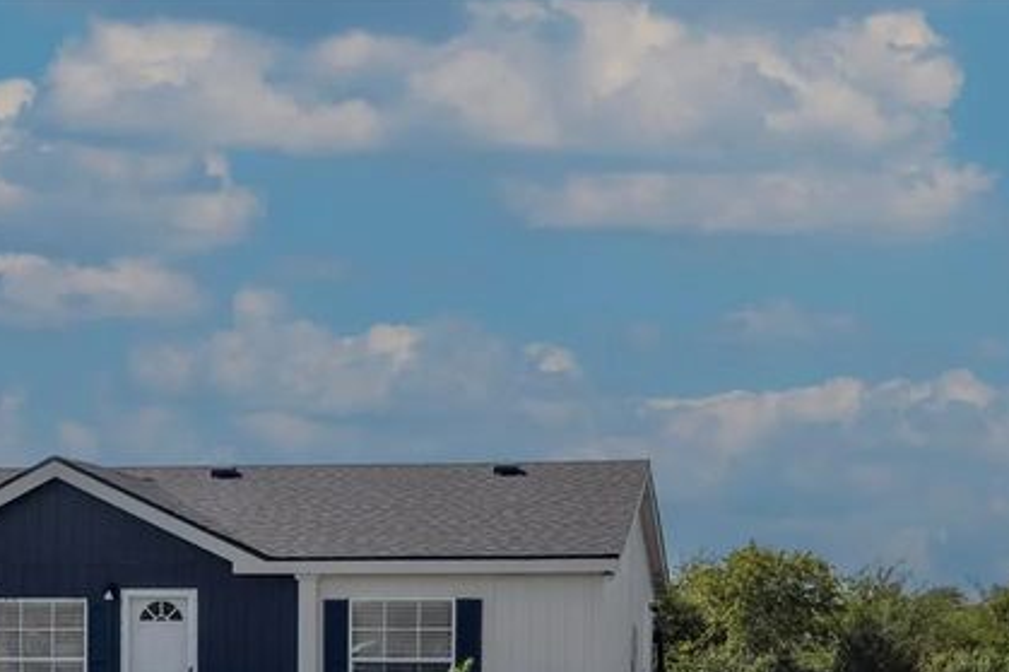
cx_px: 178
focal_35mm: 88
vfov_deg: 15.0
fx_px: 2465
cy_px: 808
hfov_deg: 22.8
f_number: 8
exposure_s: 1/500
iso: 200
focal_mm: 24
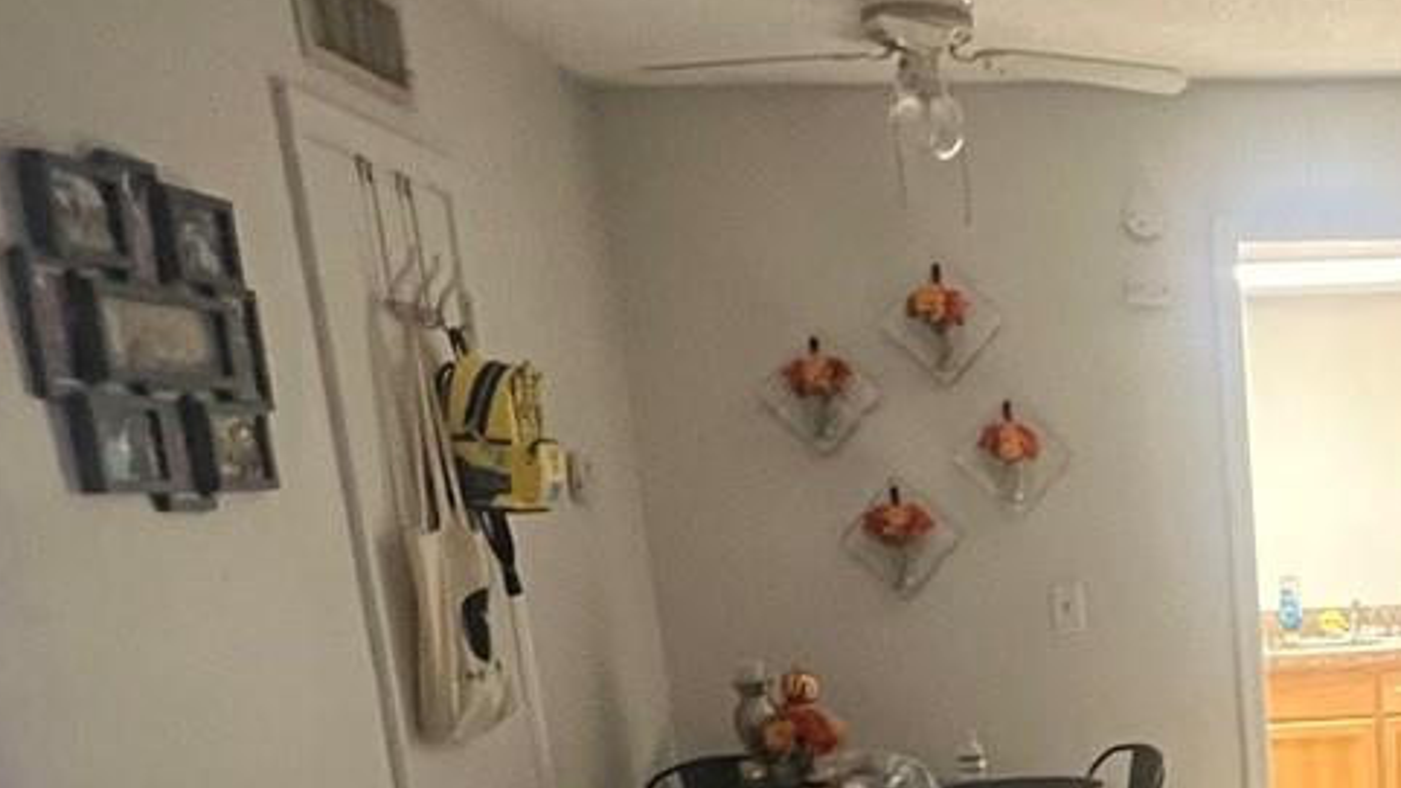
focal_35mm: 47
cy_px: 977
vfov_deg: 23.0
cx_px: 1442
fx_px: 1746
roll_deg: +2.6
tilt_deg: -15.7
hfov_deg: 38.2
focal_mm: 1.57
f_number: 1.8
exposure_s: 1/60
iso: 800
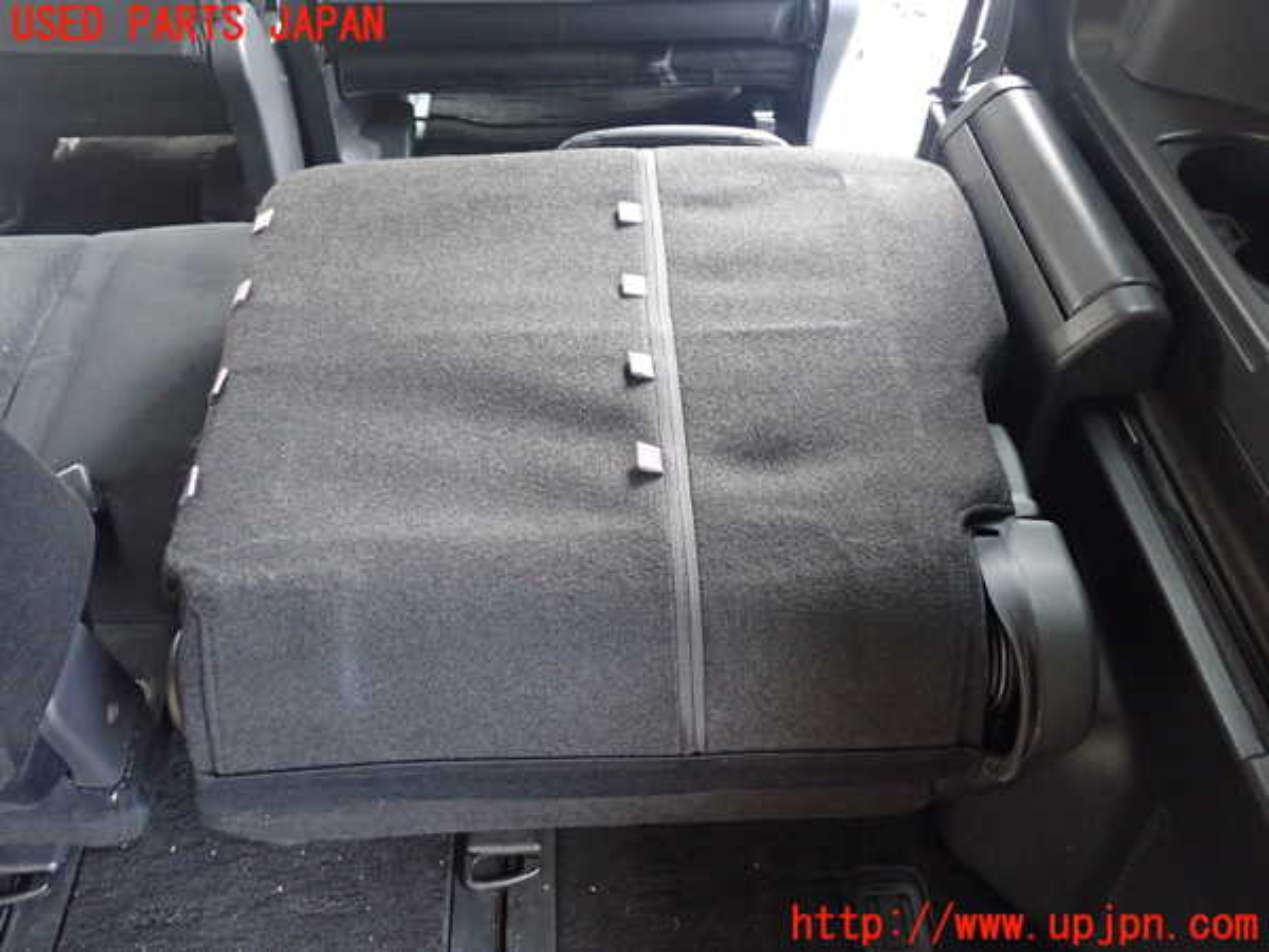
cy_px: 476
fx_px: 1100
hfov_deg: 60.0
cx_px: 634
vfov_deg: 46.8
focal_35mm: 30
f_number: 2.3
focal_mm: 5.4
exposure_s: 1/30
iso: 640
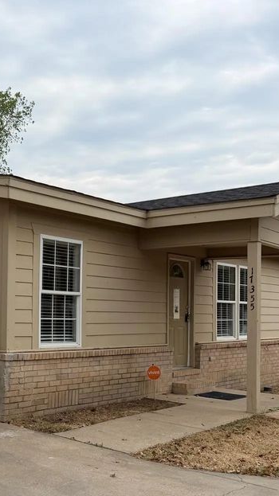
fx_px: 566
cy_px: 292
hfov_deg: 25.9
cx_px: -17
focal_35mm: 43
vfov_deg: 47.2
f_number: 1.78
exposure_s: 1/3584
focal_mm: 6.76
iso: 80
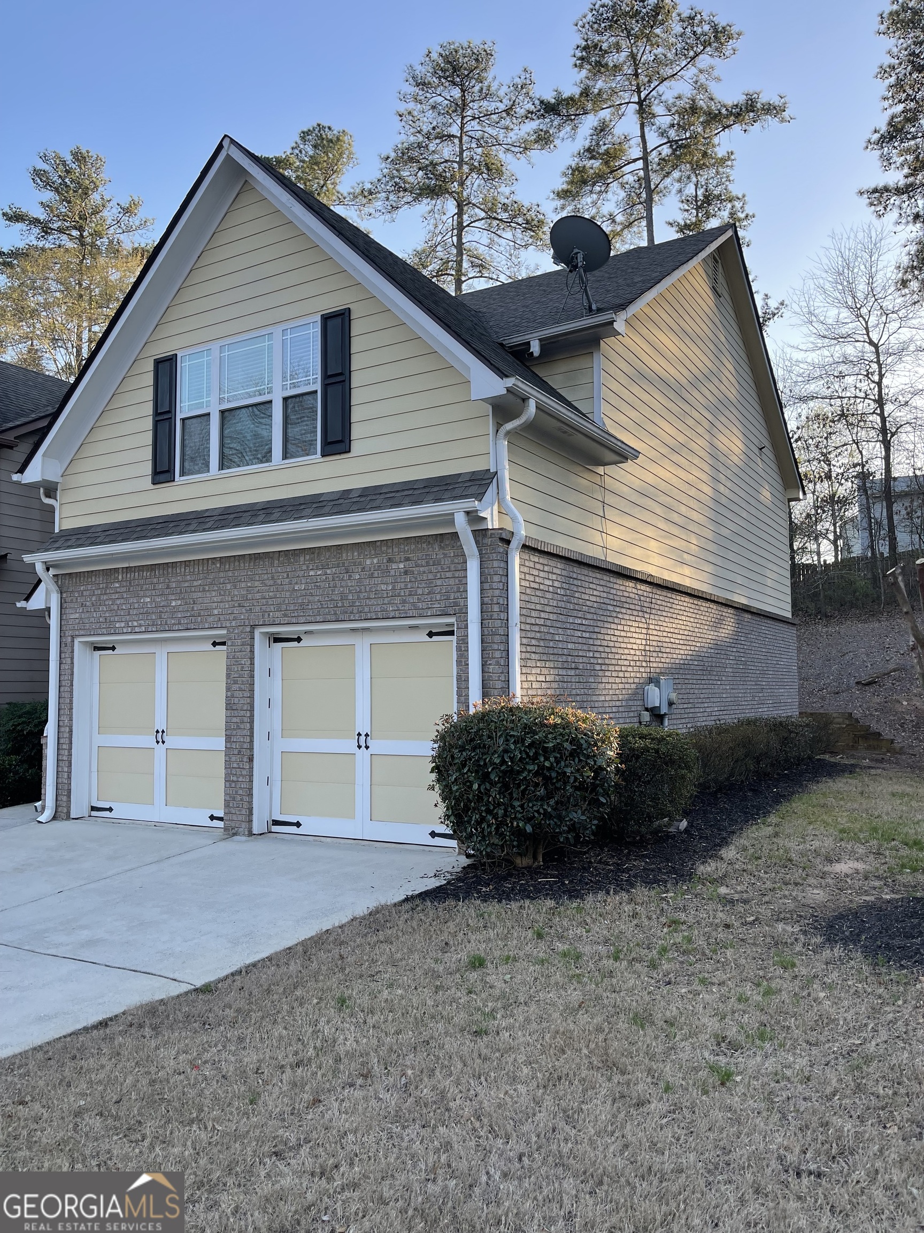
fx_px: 890
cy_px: 616
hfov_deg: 54.9
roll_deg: +0.4
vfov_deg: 69.4
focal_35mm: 25
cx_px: 462
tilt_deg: +4.4
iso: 32
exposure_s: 1/399
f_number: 1.6
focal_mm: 5.1
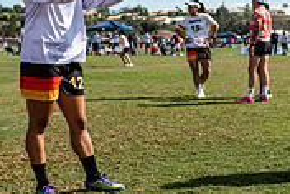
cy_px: 53
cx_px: 254
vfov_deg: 17.3
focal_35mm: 79
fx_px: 637
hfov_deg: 25.0
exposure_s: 1/1600
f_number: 4
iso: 100
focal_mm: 24
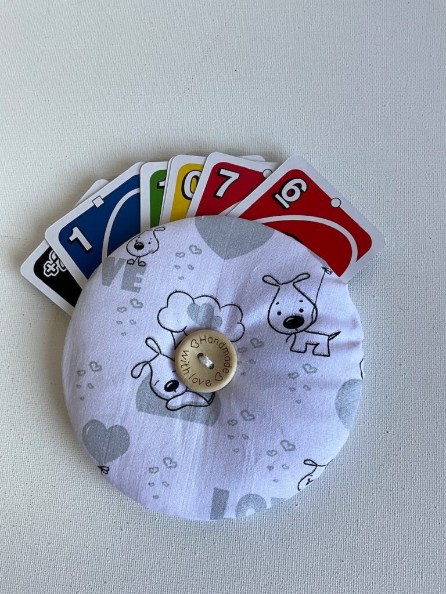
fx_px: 498
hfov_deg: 48.2
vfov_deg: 61.7
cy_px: 297
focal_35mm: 29
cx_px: 223
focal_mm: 3
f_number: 1.8
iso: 25
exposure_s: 1/100
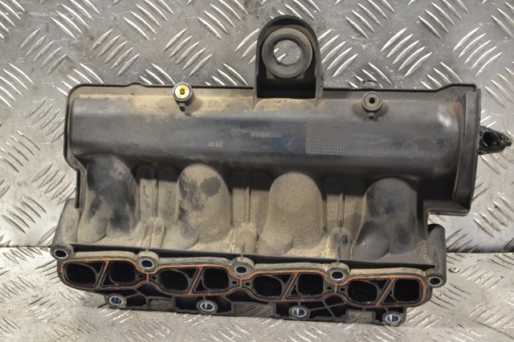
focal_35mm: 78
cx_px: 257
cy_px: 171
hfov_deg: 26.0
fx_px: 1113
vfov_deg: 17.5
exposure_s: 1/200
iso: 3200
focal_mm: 52
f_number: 7.1
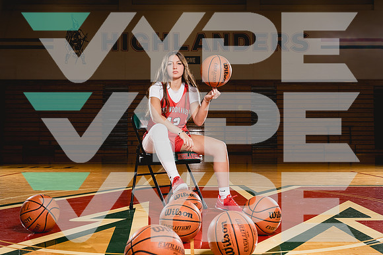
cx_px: 191
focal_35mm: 41
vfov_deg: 32.5
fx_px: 439
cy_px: 124
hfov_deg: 47.1
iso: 320
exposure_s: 1/250
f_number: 5.6
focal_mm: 39
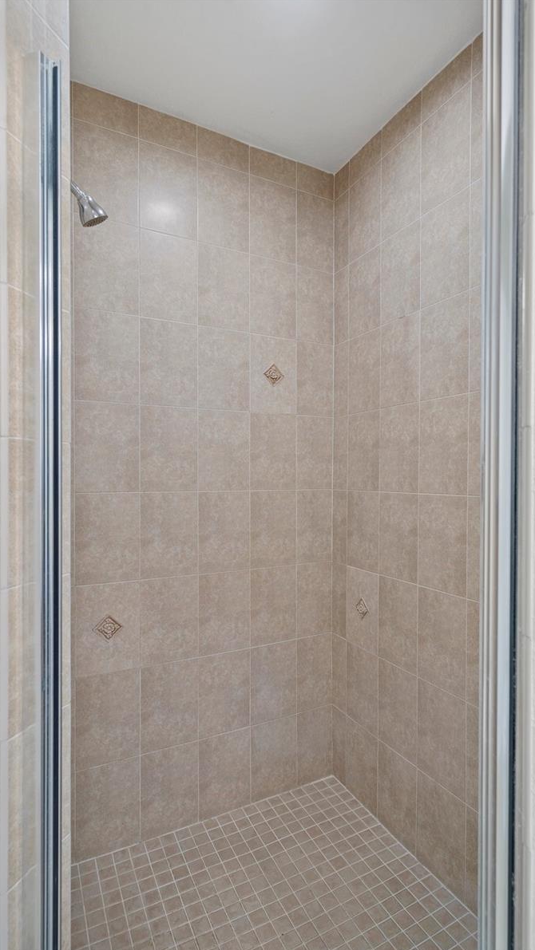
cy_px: 476
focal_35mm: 19
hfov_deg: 58.2
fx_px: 479
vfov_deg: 89.6
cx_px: 301
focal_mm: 18
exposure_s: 1
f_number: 8
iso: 320
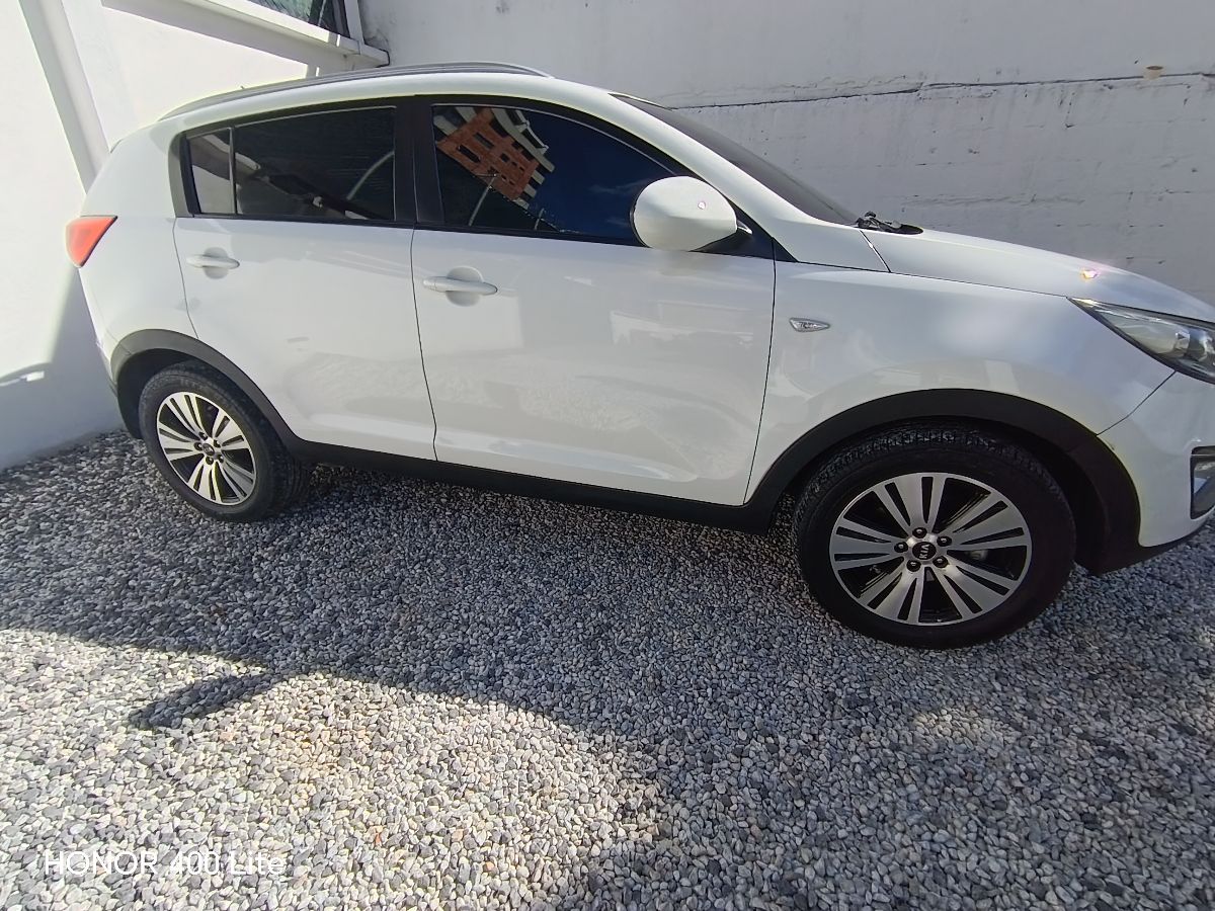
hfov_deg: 91.0
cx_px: 608
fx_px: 597
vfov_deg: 74.7
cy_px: 456
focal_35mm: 17
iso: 106
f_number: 2.2
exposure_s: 1/768
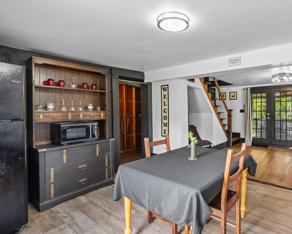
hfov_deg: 79.3
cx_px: 190
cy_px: 110
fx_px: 170
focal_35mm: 20
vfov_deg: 69.0
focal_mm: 15.5
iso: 320
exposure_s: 1/2.5
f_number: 9
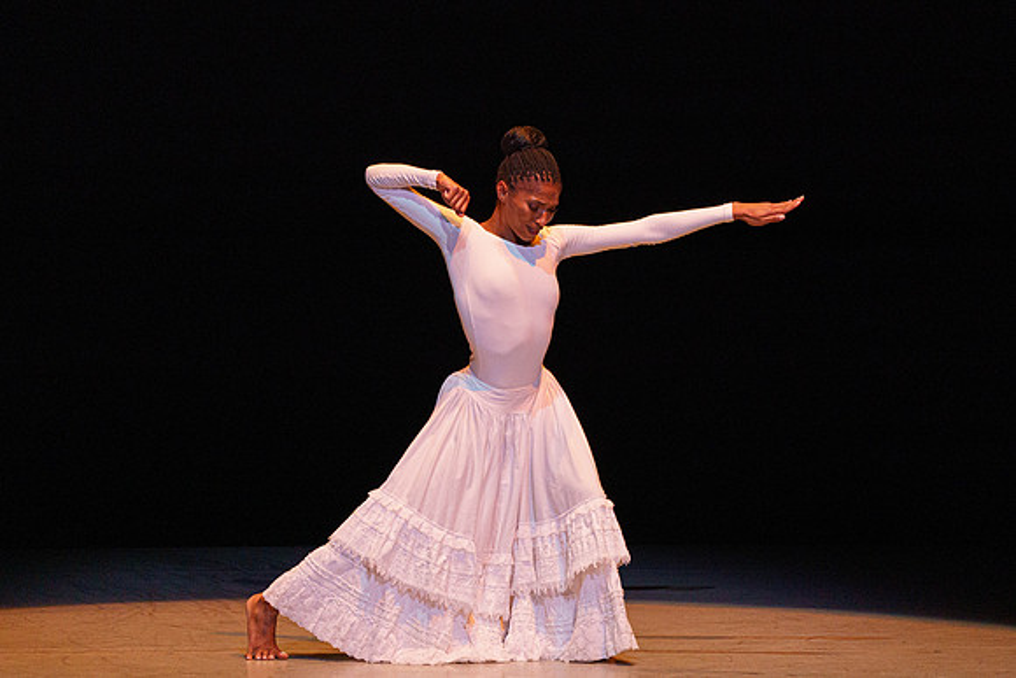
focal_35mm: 479
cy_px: 293
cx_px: 568
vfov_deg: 2.9
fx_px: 13520
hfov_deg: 4.3
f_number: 6.3
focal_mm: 400
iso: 5000
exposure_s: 1/400
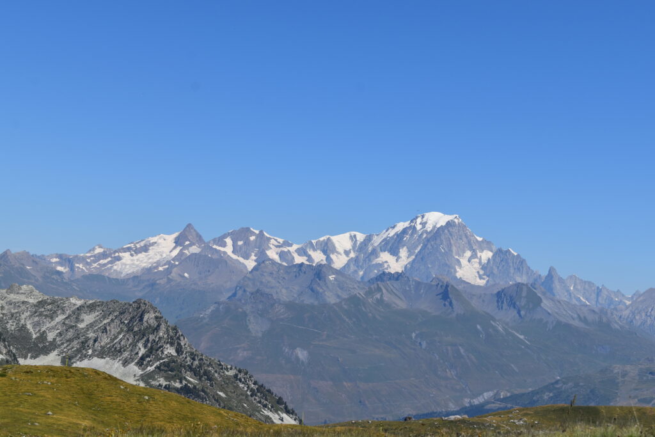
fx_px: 1419
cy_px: 218
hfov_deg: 26.0
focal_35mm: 78
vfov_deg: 17.5
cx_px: 328
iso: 100
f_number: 10
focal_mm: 52
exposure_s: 1/400
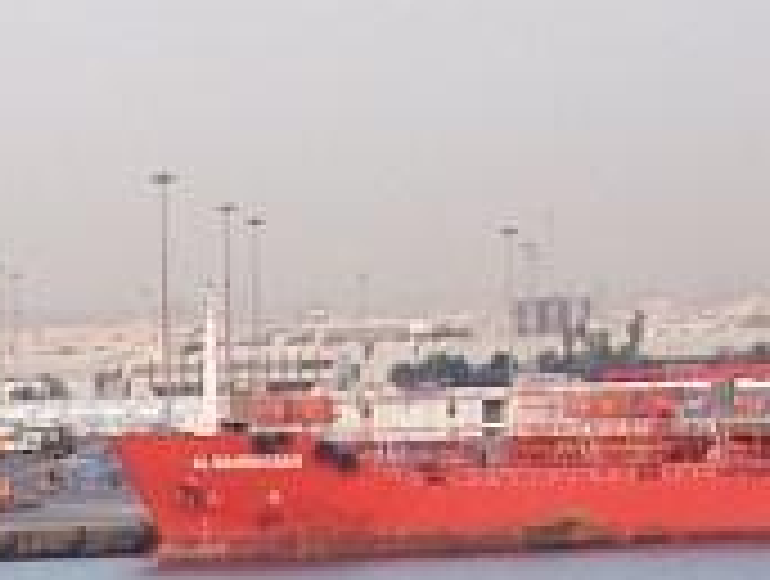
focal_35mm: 238
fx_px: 5305
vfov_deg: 6.1
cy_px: 1263
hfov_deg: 8.0
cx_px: -707
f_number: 3
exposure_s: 1/200
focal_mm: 8.5
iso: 140
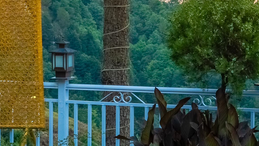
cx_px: 192
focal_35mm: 148
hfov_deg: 14.5
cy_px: 42
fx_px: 1016
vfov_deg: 8.2
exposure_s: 1/1600
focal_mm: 24
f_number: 11
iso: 500
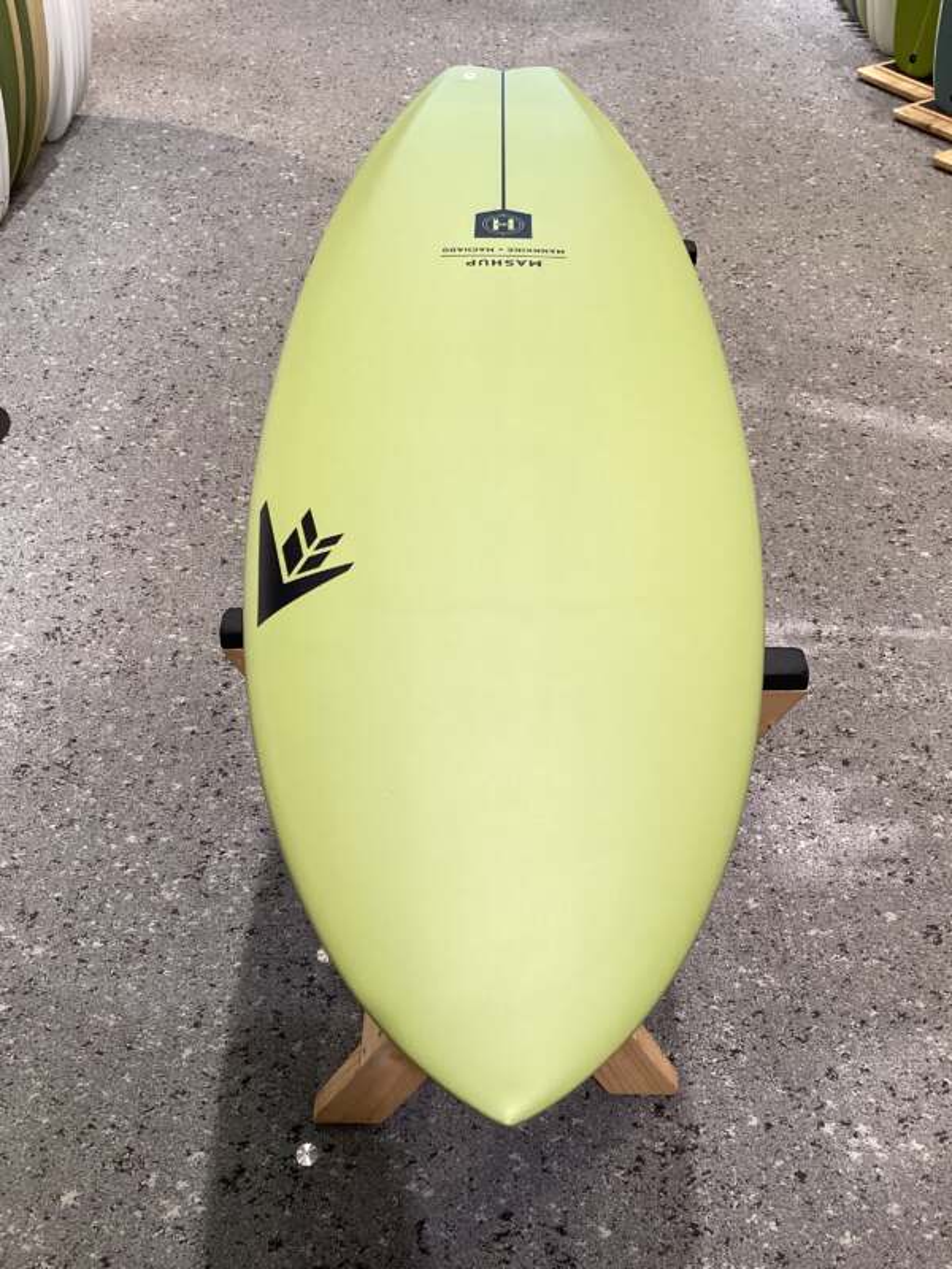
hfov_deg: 45.4
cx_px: 476
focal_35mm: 31
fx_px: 1137
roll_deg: -1.5
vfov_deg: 58.4
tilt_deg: -44.2
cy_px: 634
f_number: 2.4
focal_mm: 3.3
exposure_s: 1/60
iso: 100
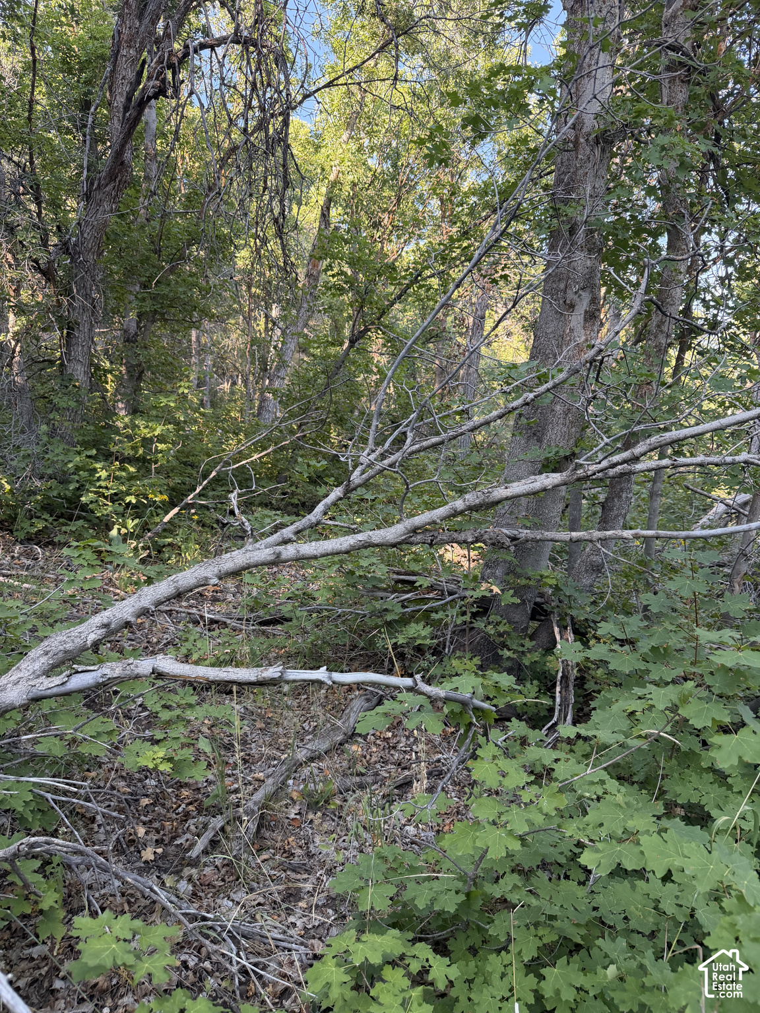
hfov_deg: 56.8
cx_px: 380
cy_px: 506
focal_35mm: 24
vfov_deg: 71.6
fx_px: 703
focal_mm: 6.76
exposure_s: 1/227
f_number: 1.78
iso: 160
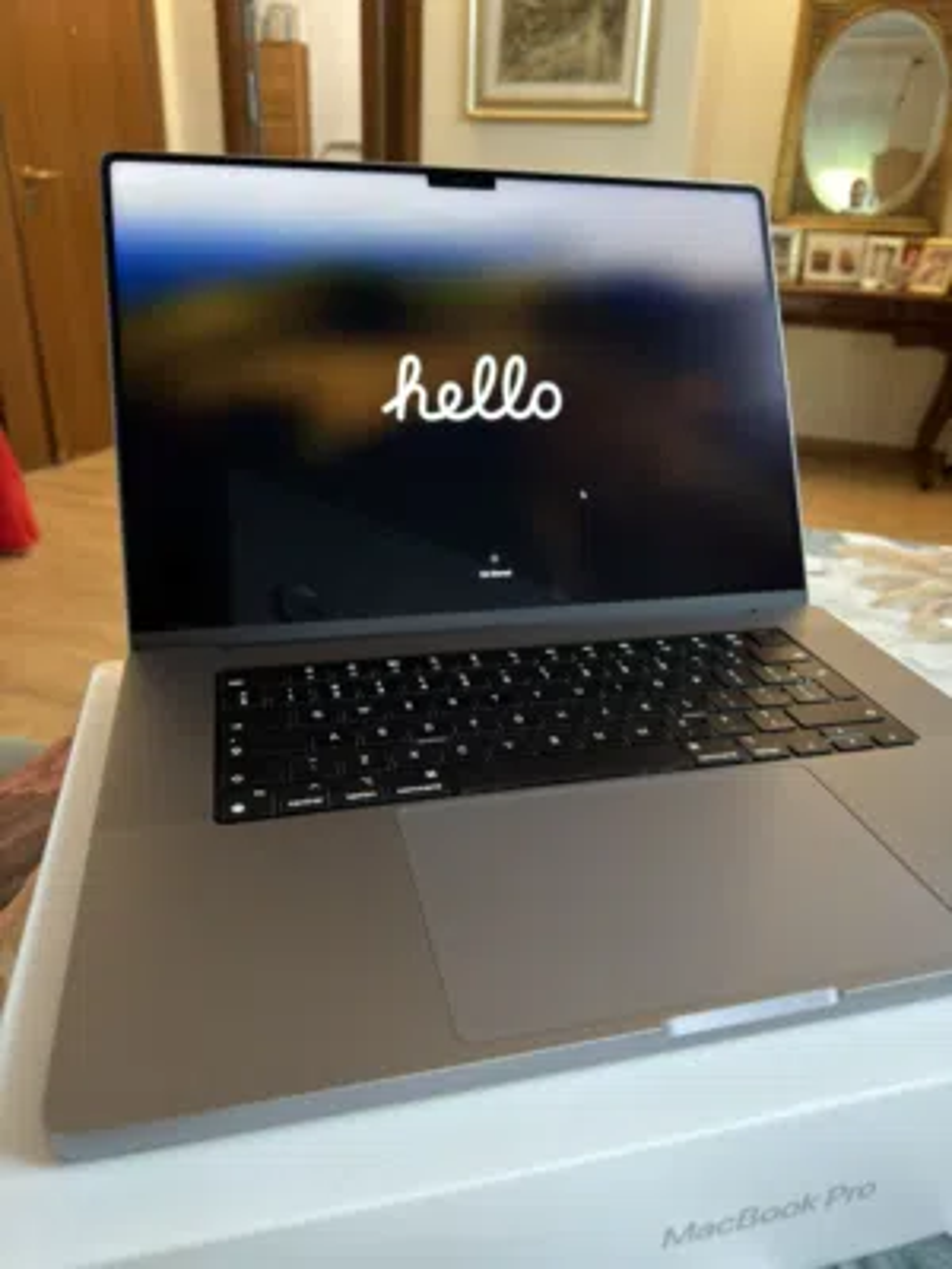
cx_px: 476
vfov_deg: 71.6
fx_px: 880
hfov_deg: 56.8
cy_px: 634
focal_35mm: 24
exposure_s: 1/25
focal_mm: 6.76
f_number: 1.78
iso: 500
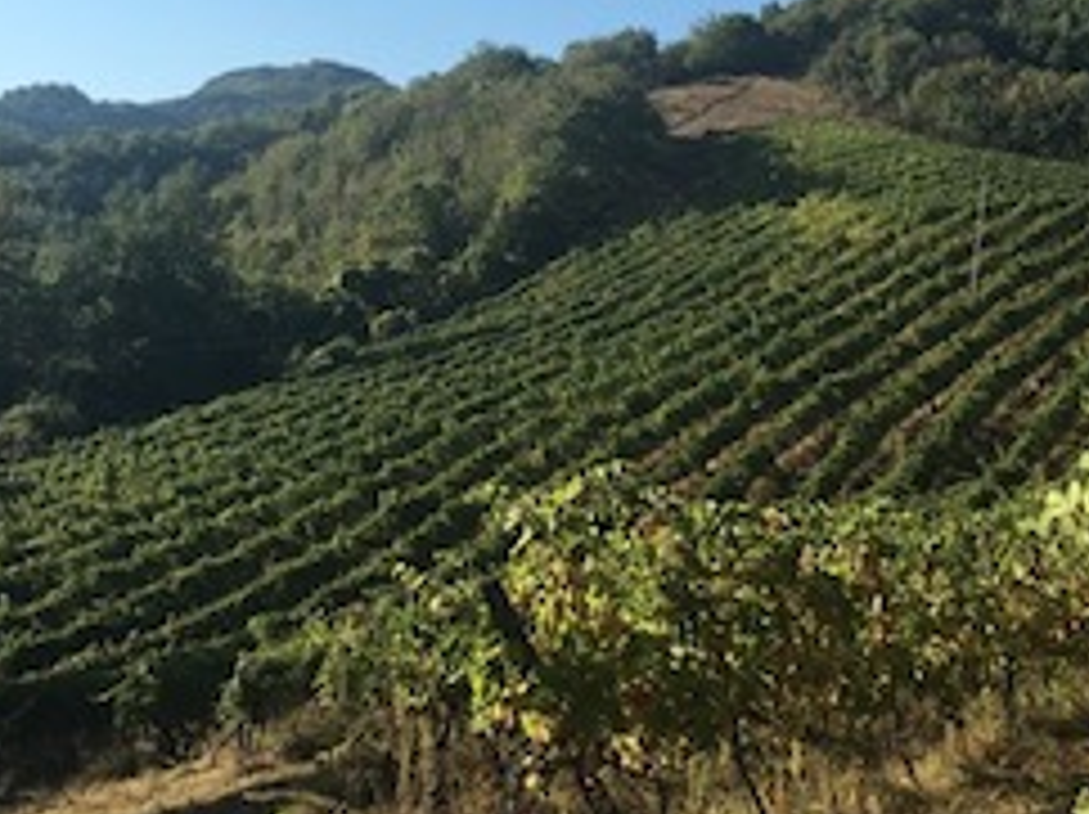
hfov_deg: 39.2
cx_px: 724
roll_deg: -3.9
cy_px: 171
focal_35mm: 48
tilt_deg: +5.8
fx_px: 1509
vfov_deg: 29.6
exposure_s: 1/1040
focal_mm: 4.15
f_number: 2.2
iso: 25
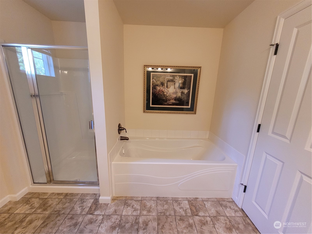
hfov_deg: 106.2
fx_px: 117
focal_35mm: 13
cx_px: 156
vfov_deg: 89.9
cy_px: 117
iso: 400
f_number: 2.2
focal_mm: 1.74
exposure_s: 1/60
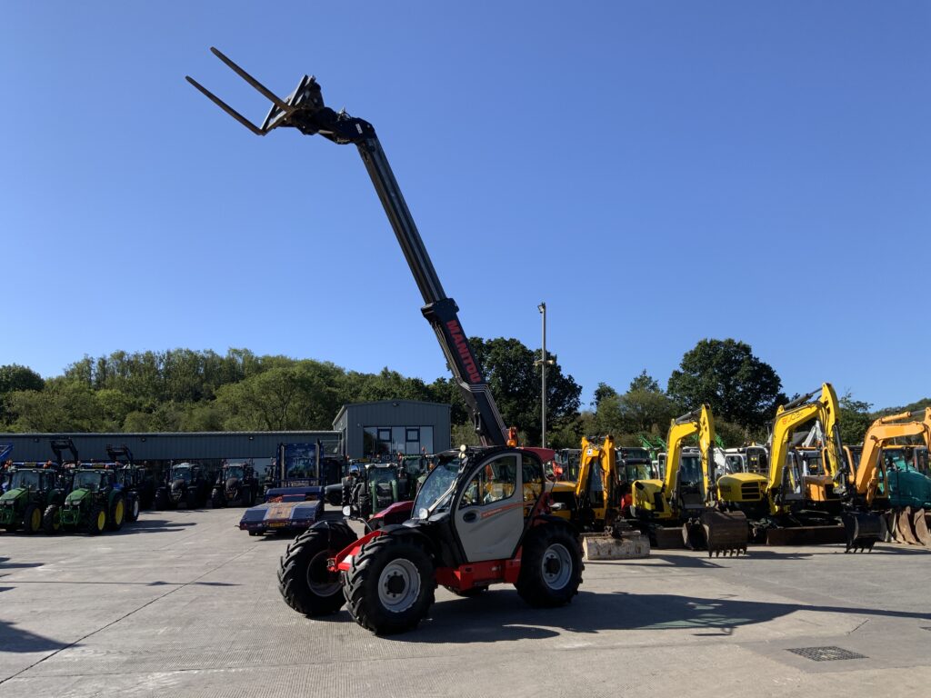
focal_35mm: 29
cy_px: 349
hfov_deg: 61.7
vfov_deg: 48.2
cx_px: 466
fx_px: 780
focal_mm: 3
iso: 16
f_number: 1.8
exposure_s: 1/1730
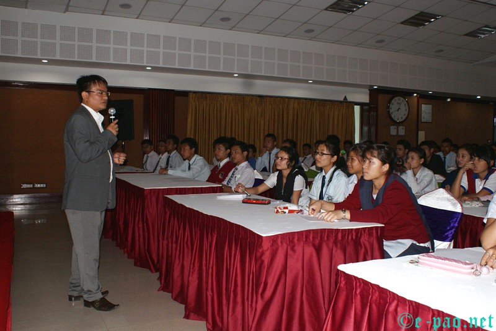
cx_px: 248
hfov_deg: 57.2
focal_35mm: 33
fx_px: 455
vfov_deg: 40.0
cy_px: 166
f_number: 5.6
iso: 400
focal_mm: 22
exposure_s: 1/60
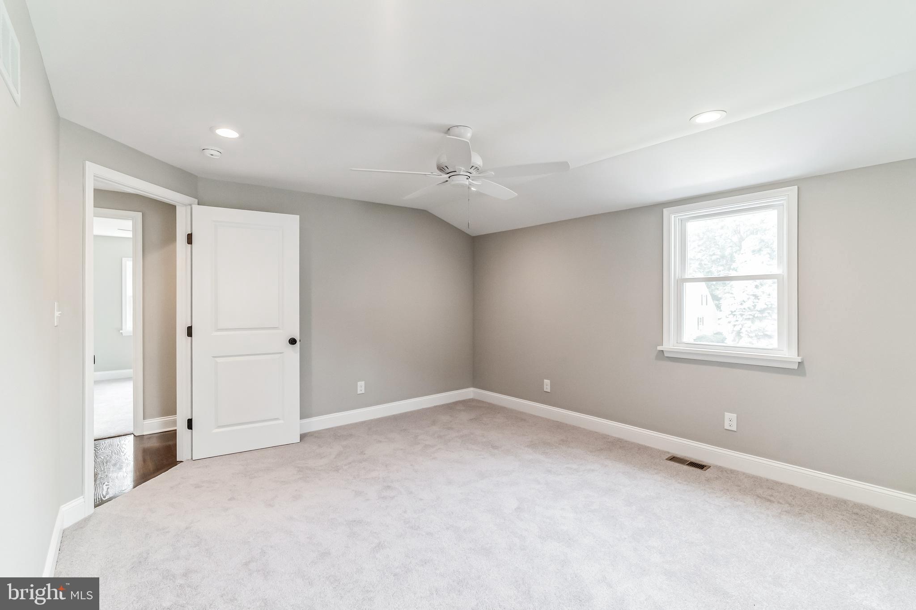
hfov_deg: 96.7
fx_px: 407
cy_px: 305
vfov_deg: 73.7
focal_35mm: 16
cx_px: 458
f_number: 5.6
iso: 640
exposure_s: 1/60
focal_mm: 16
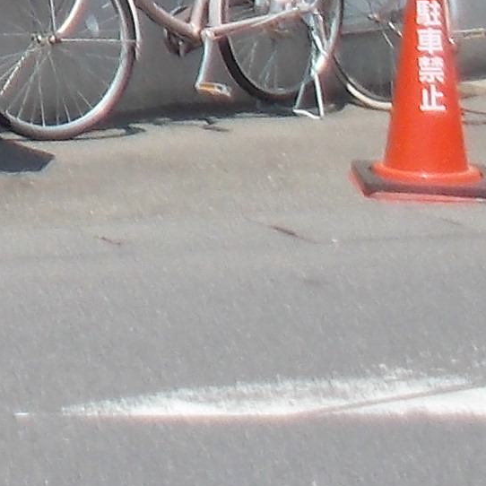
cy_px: -672
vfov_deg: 7.4
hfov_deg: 7.4
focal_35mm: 220
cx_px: -719
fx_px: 3495
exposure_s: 1/500
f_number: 3.7
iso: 80
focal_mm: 5.2
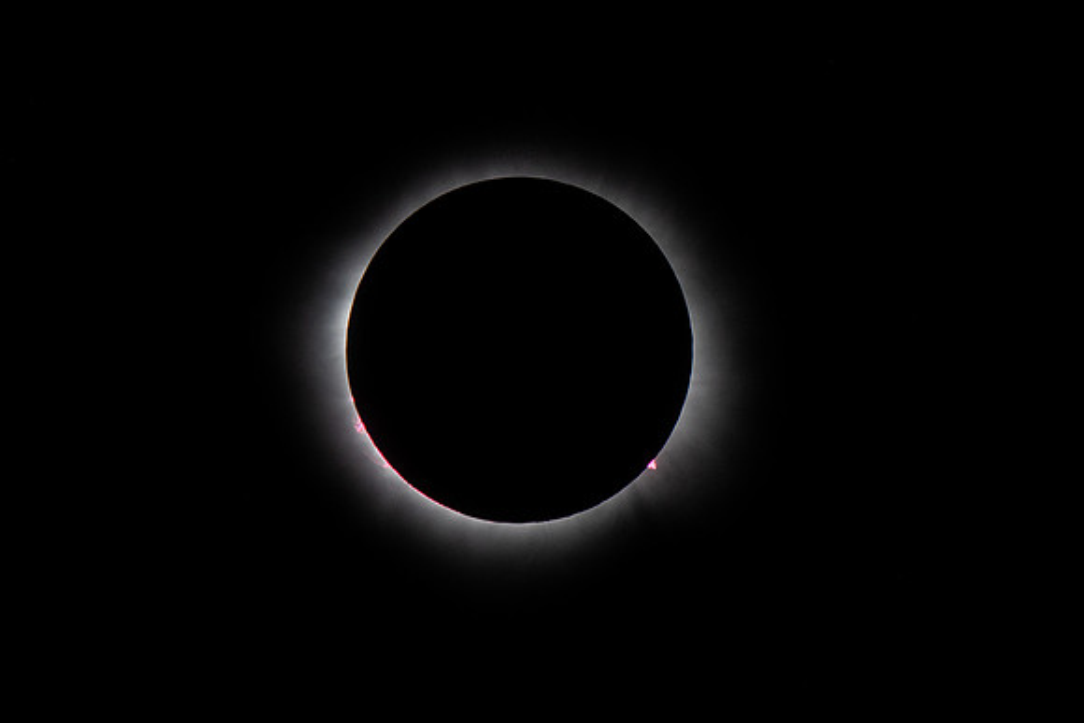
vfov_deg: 1.2
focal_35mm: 1196
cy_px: 280
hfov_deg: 1.7
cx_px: 629
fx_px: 36012
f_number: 6.3
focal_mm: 600
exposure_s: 1/500
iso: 400
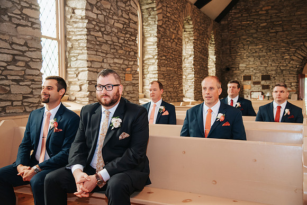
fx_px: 324
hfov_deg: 50.7
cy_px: 102
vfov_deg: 35.1
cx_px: 154
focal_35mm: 38
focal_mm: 38
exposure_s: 1/60
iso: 1250
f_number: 4
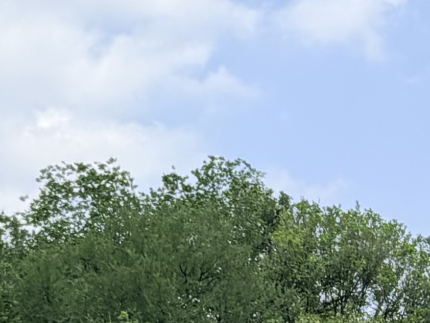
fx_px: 1180
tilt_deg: +4.6
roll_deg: -1.7
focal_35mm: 95
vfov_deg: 14.9
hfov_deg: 20.6
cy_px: 416
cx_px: 139
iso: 20
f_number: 2.2
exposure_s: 1/985
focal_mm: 2.22
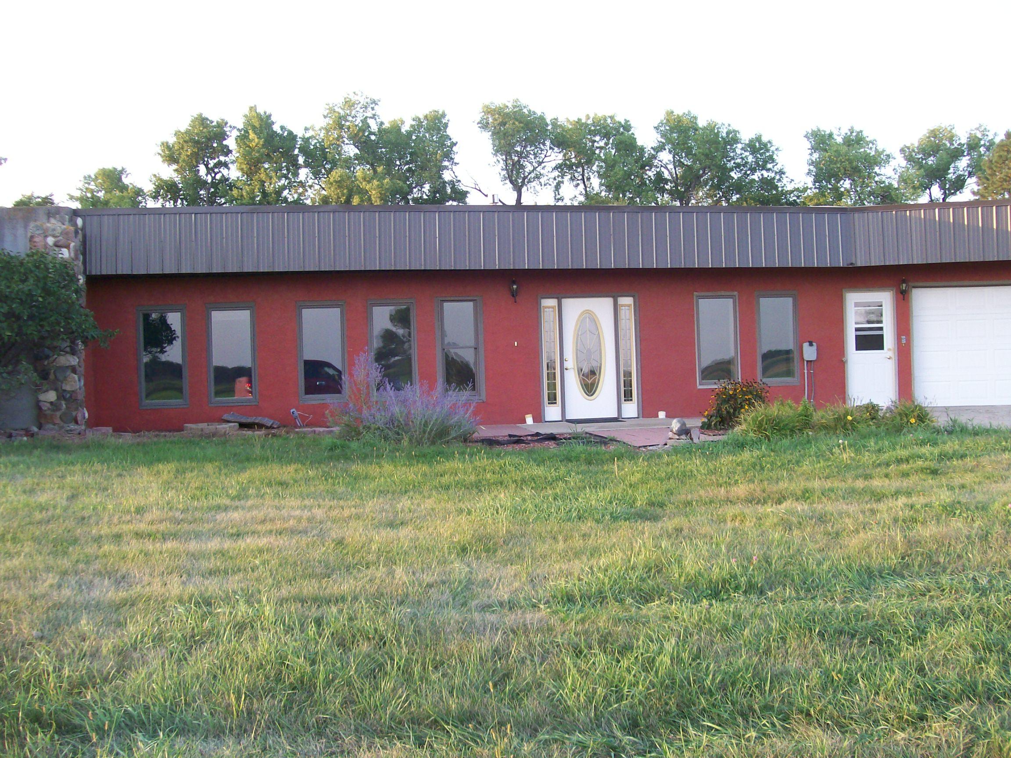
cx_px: 506
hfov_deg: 51.4
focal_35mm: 36
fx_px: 1051
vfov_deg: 39.7
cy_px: 379
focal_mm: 6
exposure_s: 1/94.9
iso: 80
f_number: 2.7
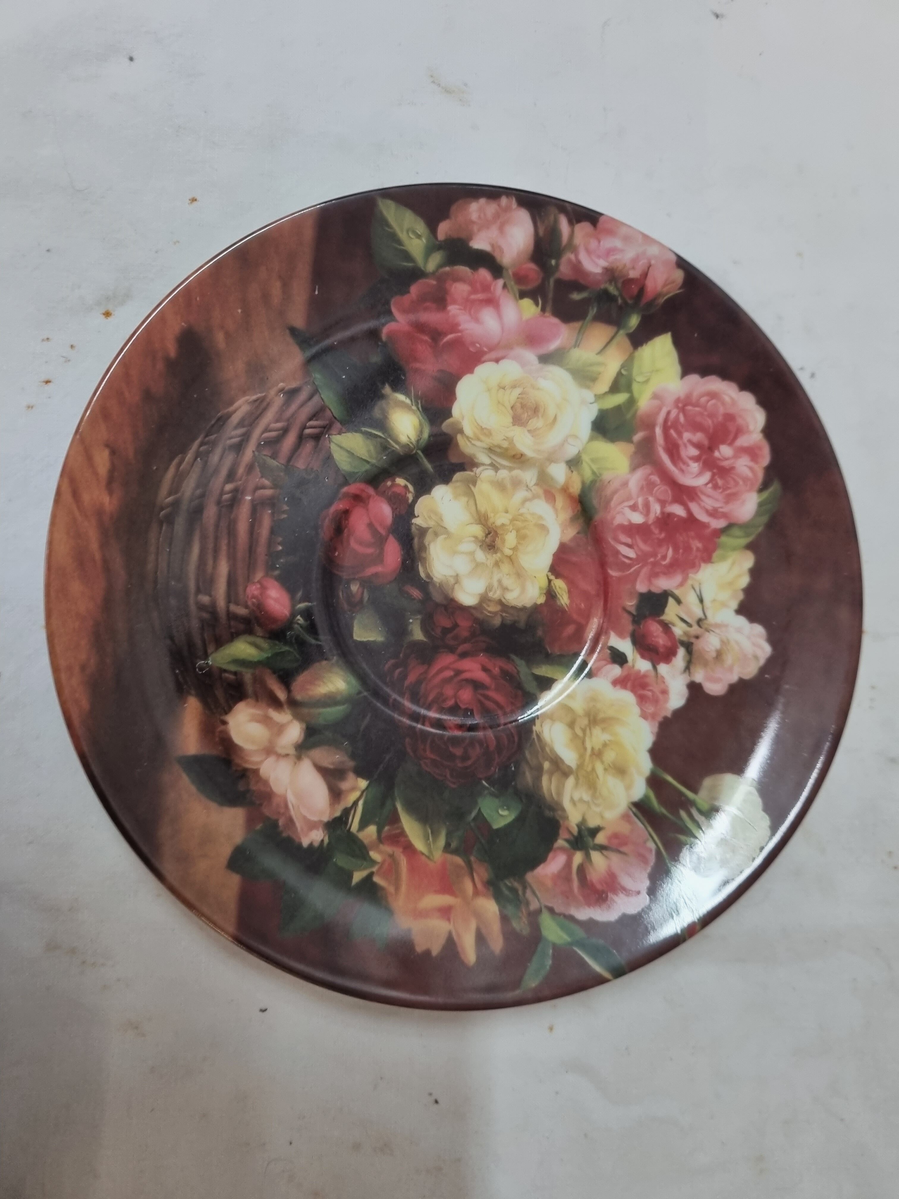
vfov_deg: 67.3
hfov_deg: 53.1
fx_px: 900
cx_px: 450
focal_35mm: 26
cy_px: 600
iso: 250
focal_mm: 5.4
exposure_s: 1/100
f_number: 1.8
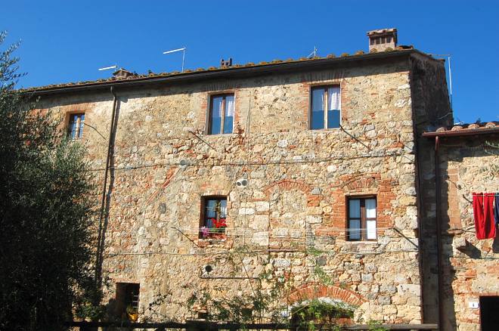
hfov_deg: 53.2
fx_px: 498
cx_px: 250
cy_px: 166
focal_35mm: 36
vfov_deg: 36.8
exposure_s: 1/320
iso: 200
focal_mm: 24
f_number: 10
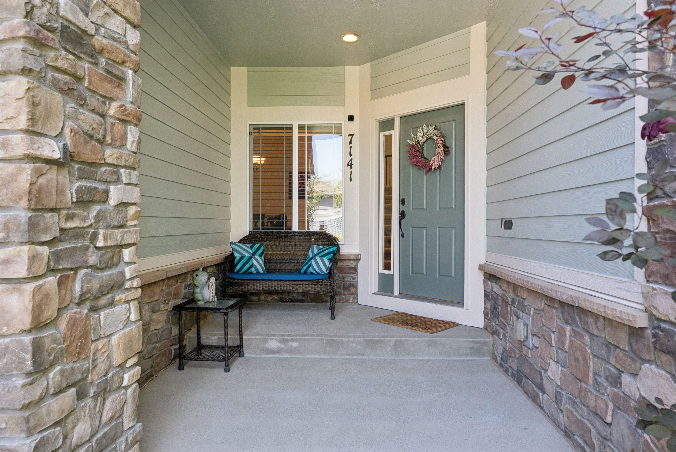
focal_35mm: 24
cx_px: 338
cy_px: 226
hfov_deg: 73.7
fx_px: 451
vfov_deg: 53.2
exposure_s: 1/80
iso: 640
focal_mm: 24
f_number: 8
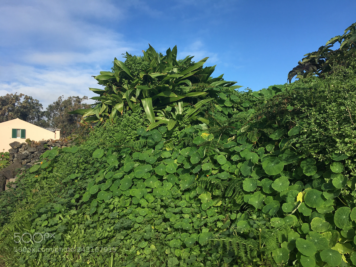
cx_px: 178
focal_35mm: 29
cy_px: 134
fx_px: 298
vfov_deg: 48.2
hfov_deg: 61.7
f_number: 2.2
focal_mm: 4.15
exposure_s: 1/1425
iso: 25
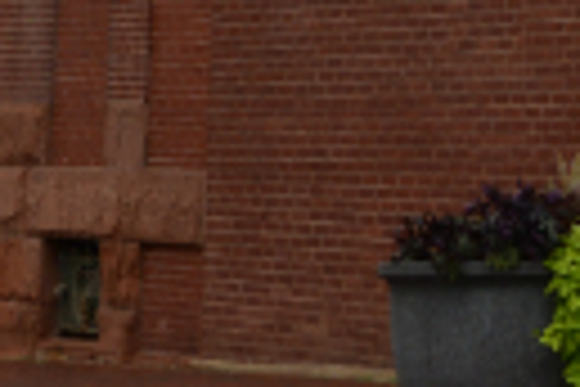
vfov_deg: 4.9
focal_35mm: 264
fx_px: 4253
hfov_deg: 7.7
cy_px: -938
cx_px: 724
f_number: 5
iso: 500
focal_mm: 34
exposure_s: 1/500
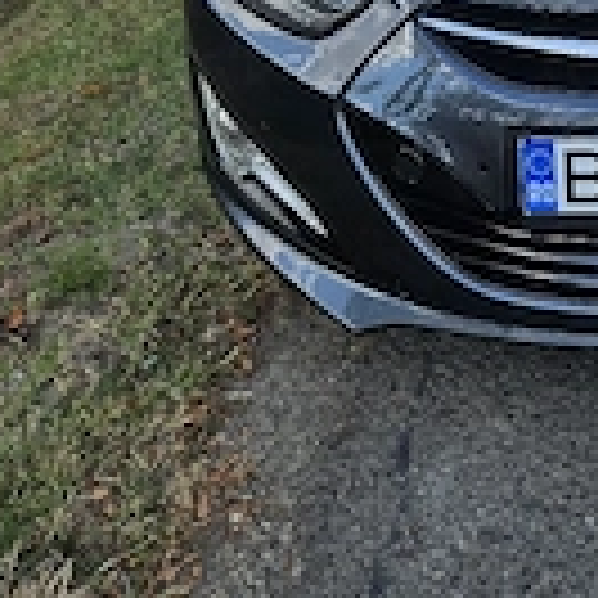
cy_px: -220
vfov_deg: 24.0
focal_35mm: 61
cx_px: 670
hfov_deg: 25.9
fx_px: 1192
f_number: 1.8
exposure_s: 1/833
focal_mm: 5.4
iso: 25
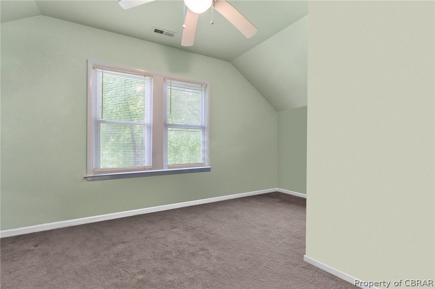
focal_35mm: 16
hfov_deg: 98.2
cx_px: 218
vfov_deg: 75.1
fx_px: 188
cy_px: 144
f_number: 7.1
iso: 1000
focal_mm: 15.6
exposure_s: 1/50
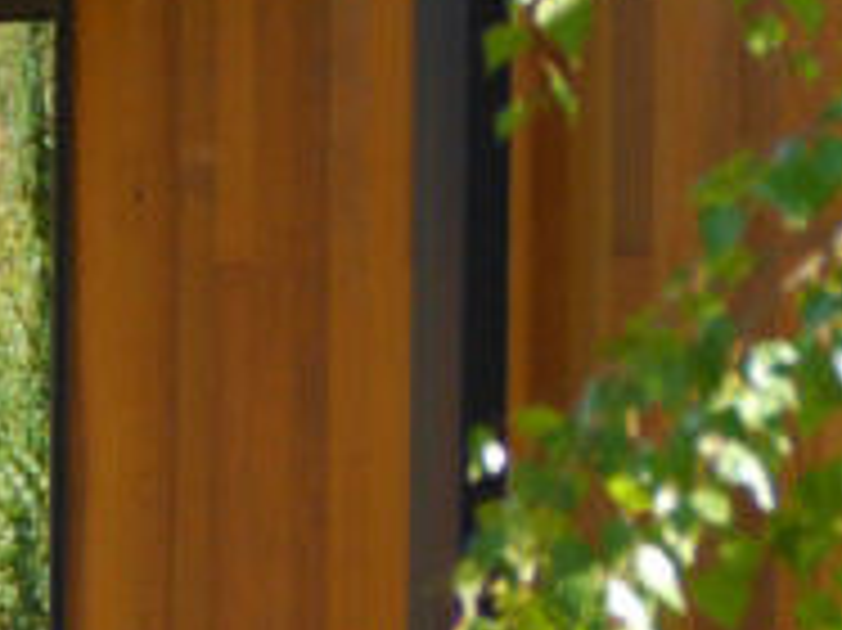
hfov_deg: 4.7
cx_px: -693
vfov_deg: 3.5
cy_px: 358
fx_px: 10185
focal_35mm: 419
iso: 200
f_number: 4
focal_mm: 45
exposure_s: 1/160
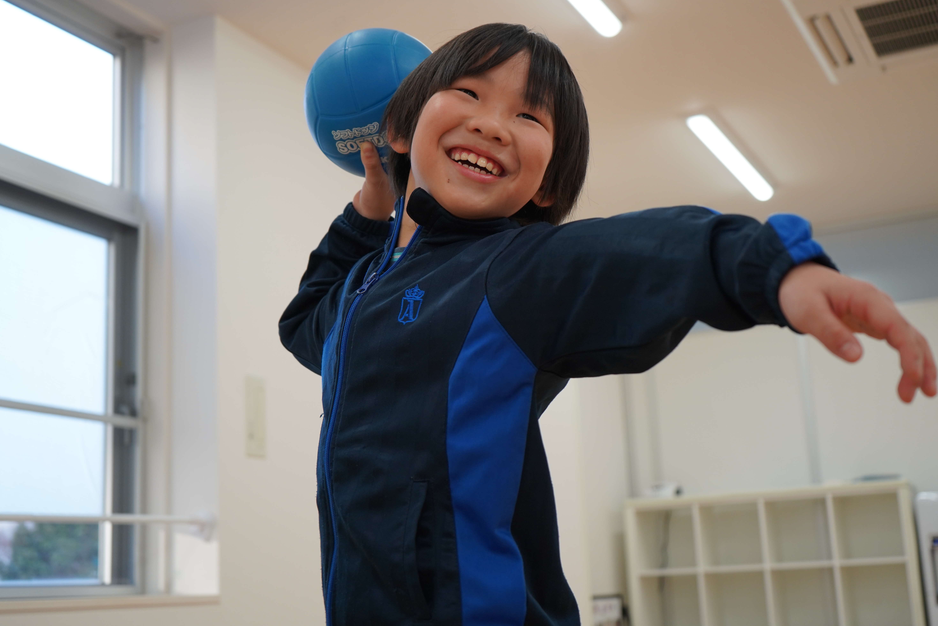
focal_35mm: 46
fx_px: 1198
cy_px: 309
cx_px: 474
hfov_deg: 42.7
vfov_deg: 29.2
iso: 640
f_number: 4.5
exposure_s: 1/160
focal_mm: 45
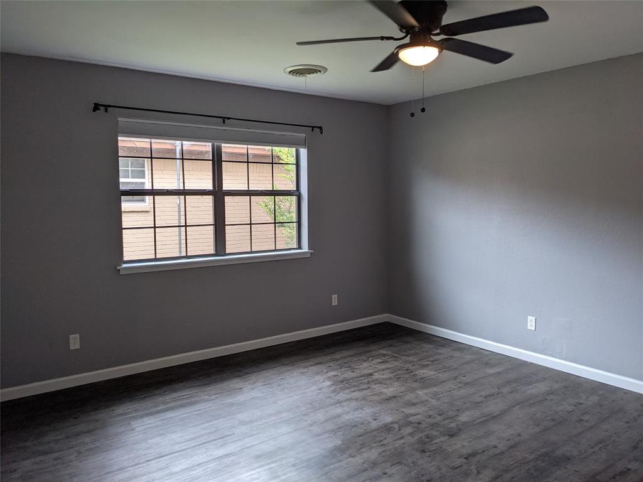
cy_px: 241
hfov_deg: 65.3
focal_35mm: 27
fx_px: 502
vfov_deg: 51.4
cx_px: 322
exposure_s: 1/120
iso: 54
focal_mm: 4.38
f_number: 1.73
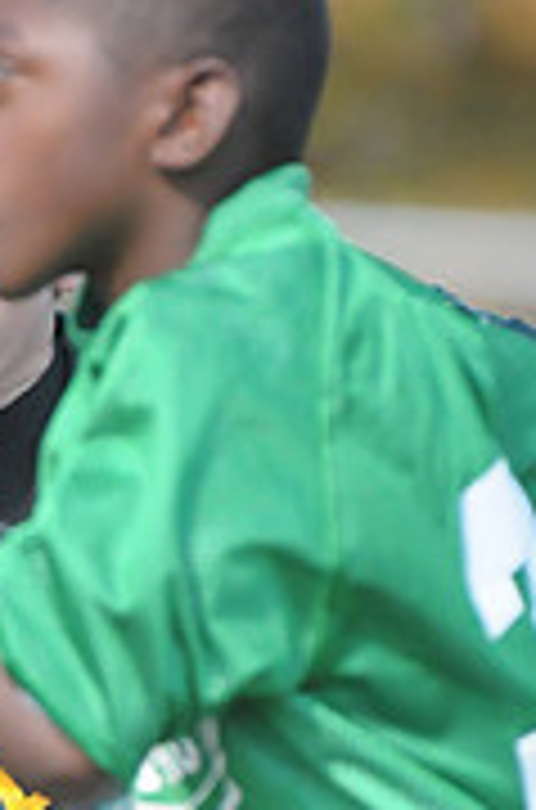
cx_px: 115
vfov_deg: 1.5
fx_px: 31559
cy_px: 1035
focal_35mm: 1405
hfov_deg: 1.0
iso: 1600
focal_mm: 290
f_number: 4
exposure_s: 1/3200
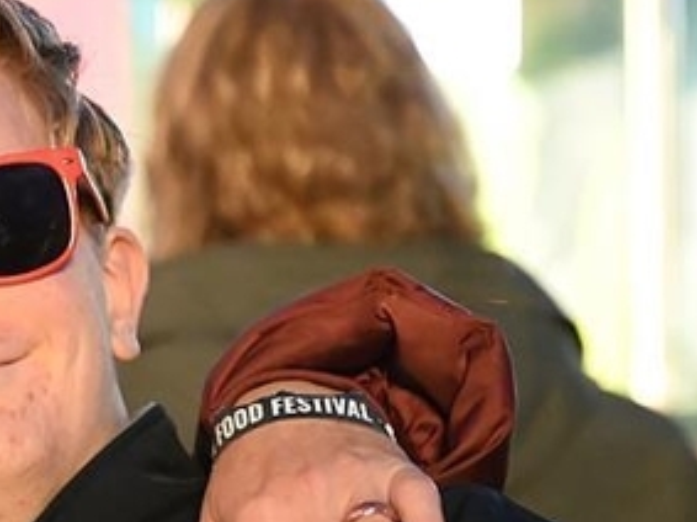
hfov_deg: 8.8
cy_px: 454
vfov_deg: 6.8
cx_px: -404
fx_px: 4408
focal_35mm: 219
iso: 12800
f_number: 3.2
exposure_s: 1/160
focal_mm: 65
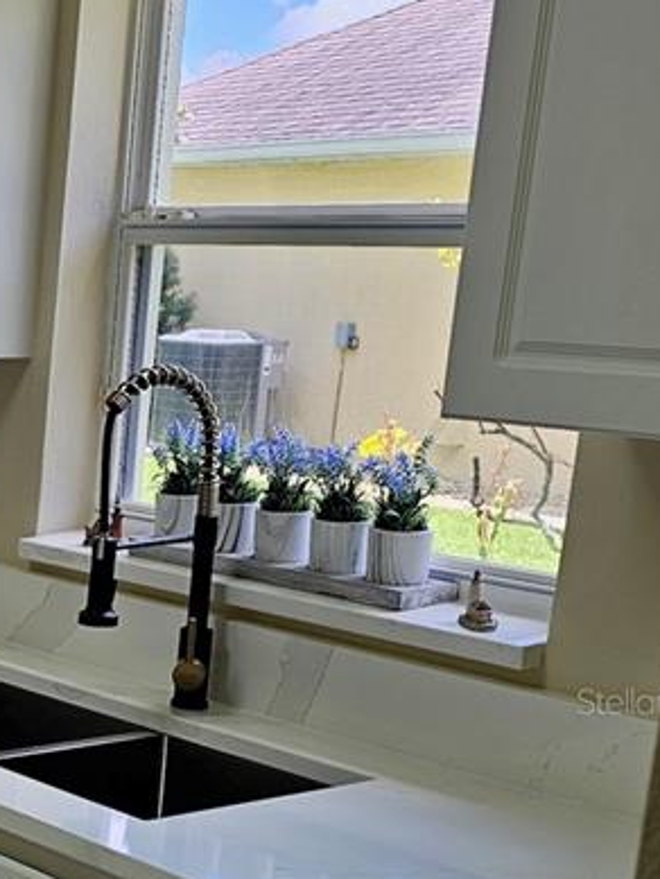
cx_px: -280
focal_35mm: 71
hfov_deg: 18.7
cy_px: 700
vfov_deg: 26.9
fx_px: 1804
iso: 32
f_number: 1.7
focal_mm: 6.3
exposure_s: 1/120
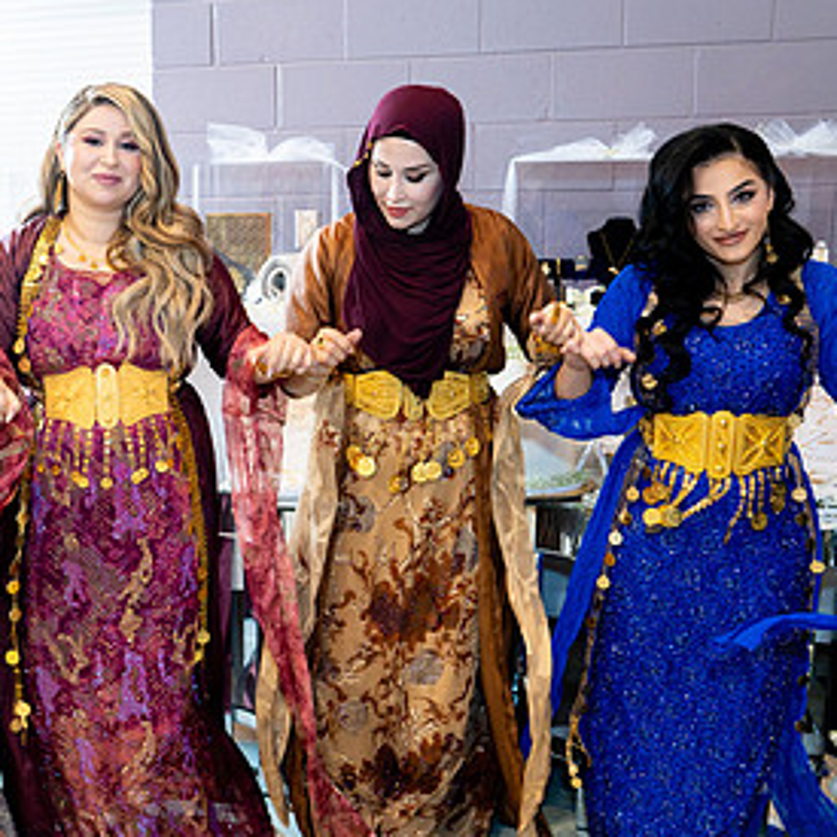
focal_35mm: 43
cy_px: 440
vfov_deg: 39.2
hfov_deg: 37.2
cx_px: 119
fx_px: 1176
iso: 800
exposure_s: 1/250
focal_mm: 24
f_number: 2.8
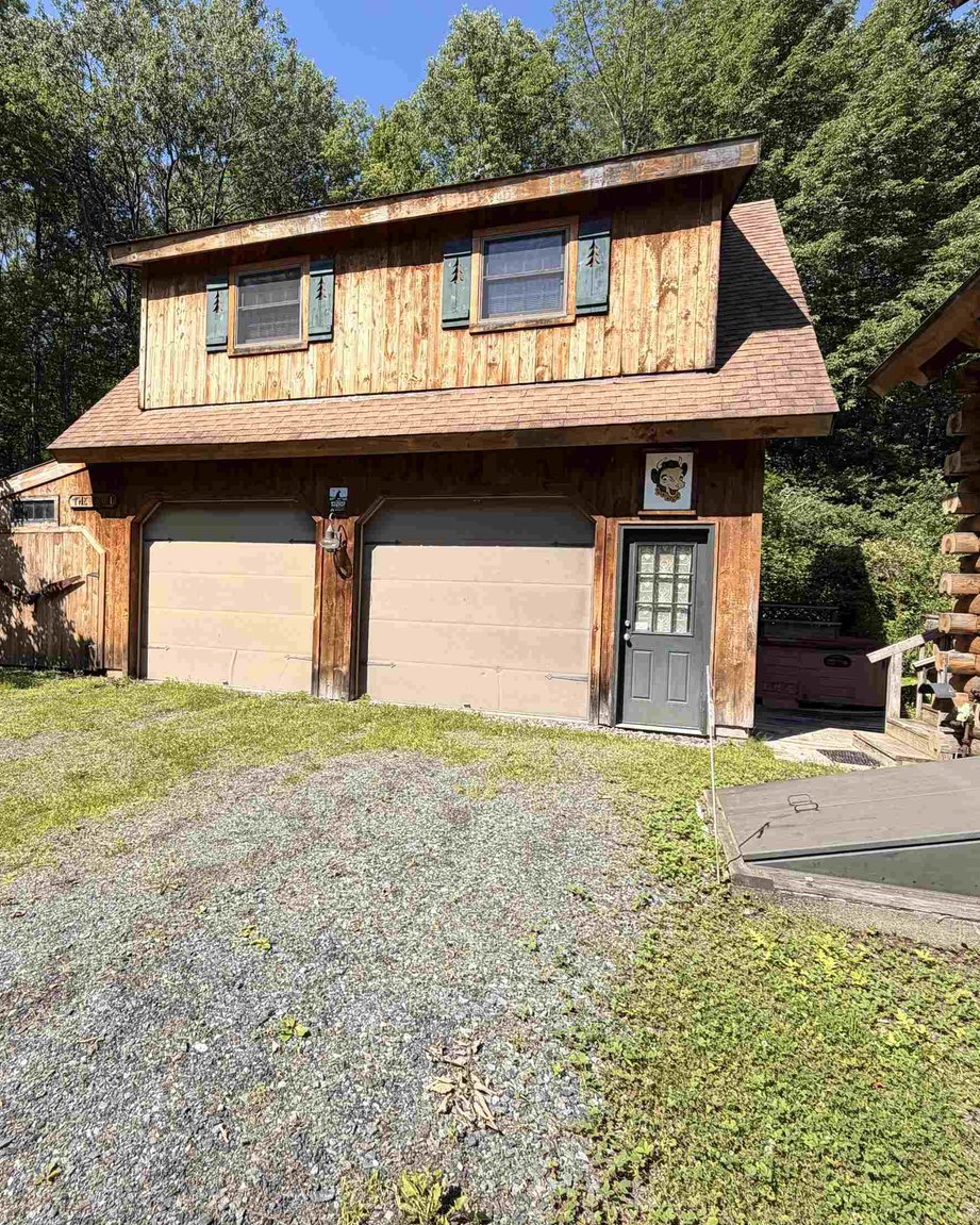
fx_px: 689
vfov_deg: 83.3
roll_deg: -2.0
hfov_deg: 70.3
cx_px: 408
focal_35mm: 19
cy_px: 610
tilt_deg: -1.8
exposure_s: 1/770
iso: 32
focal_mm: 2.22
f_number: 2.2
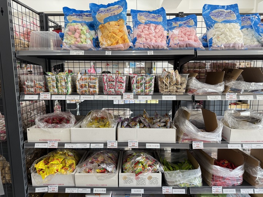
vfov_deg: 56.8
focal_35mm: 24
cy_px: 98
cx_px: 132
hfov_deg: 71.6
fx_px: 182
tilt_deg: -6.8
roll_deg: +0.1
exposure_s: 1/60
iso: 200
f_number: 1.78
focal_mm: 6.76
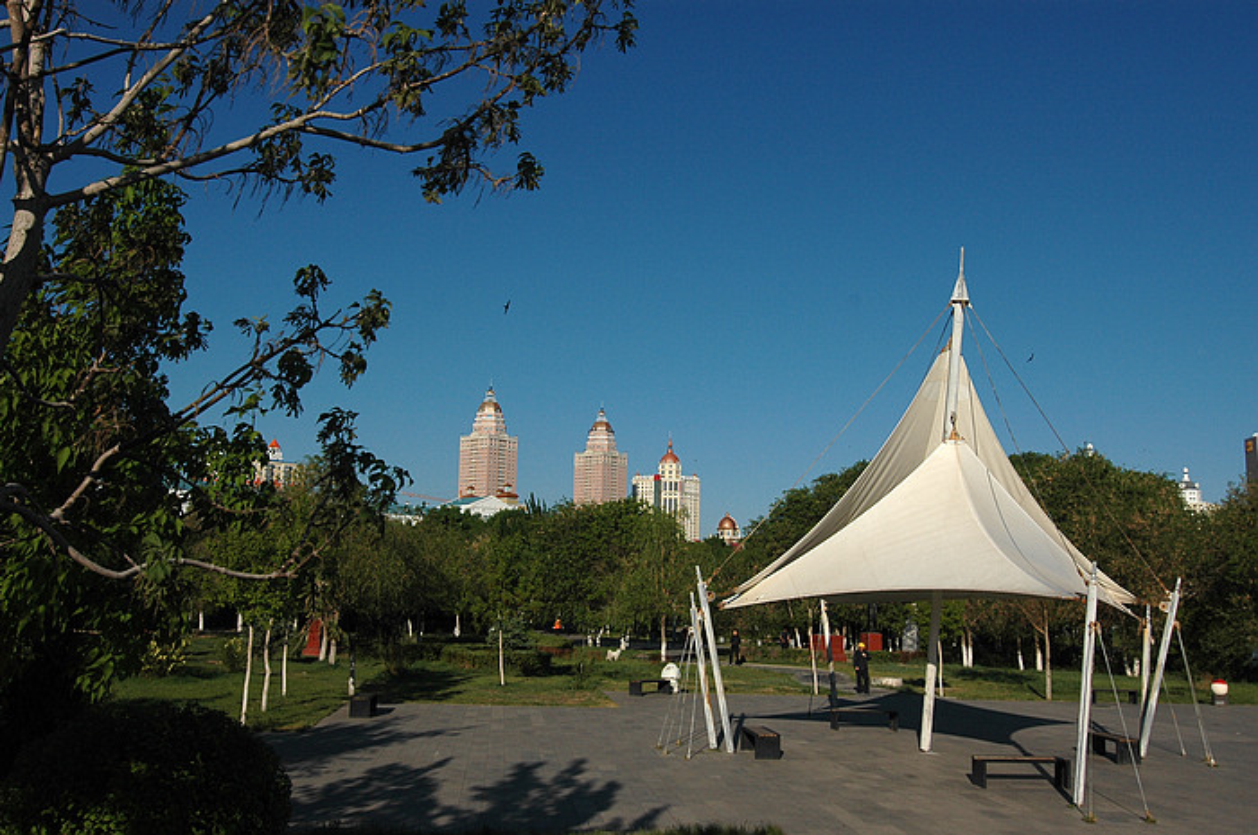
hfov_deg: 53.2
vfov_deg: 36.8
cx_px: 629
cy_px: 418
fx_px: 1257
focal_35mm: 36
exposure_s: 1/1600
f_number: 8
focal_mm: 24
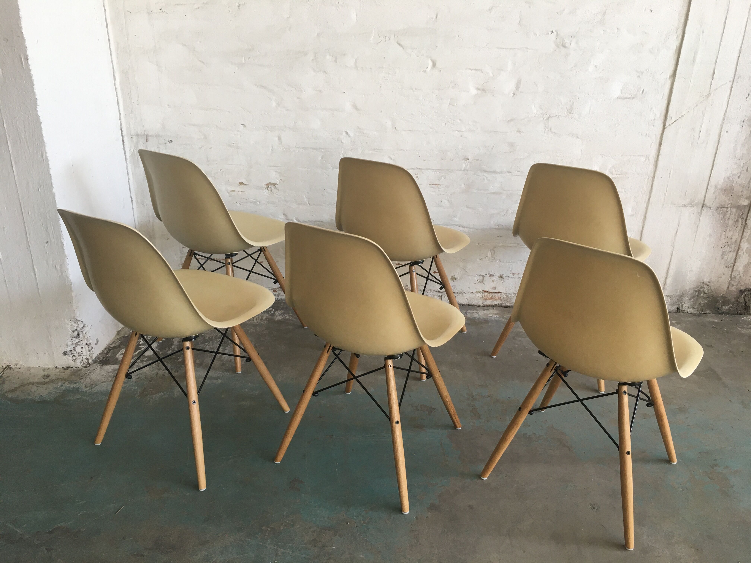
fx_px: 629
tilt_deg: -24.4
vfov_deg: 48.2
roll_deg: -0.3
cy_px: 282
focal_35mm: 29
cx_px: 376
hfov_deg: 61.7
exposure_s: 1/33
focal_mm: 4.15
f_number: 2.2
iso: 32
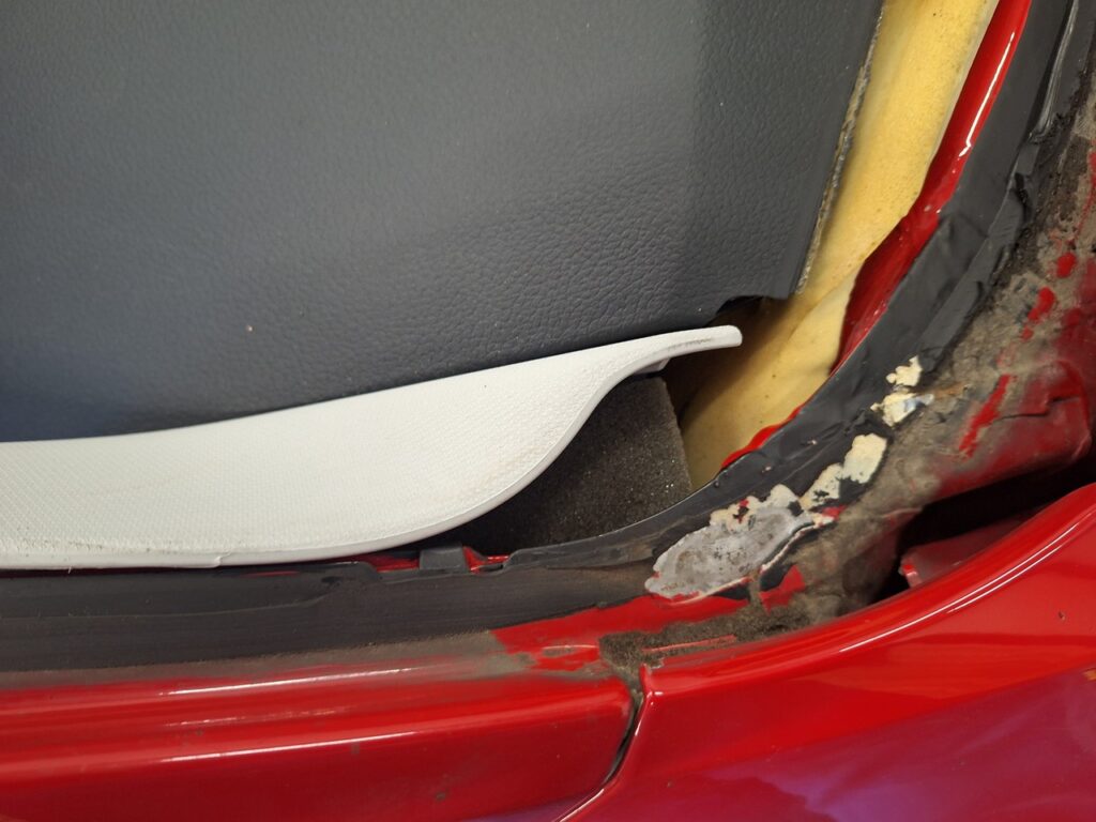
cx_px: 548
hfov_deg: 73.9
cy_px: 411
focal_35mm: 23
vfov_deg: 58.9
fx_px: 728
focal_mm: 5.54
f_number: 1.8
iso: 250
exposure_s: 1/33
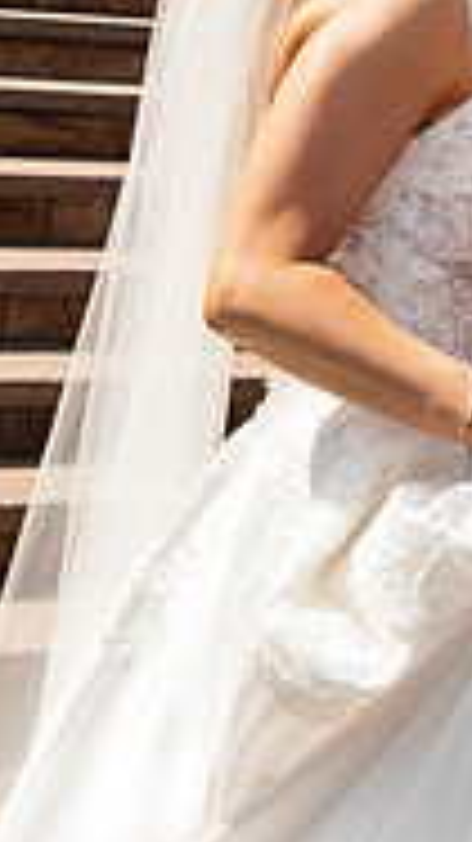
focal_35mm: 91
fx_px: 2027
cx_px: 553
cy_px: -36
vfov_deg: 22.4
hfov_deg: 13.0
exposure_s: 1/1000
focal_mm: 24
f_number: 4
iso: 125
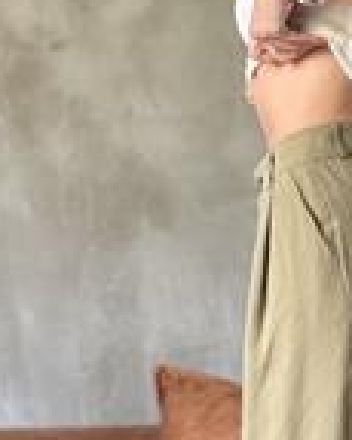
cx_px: 328
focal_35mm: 139
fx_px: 1812
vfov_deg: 13.6
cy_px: 461
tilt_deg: -2.7
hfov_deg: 11.0
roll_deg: +0.1
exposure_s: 1/60
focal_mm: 6.76
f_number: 1.78
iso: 125
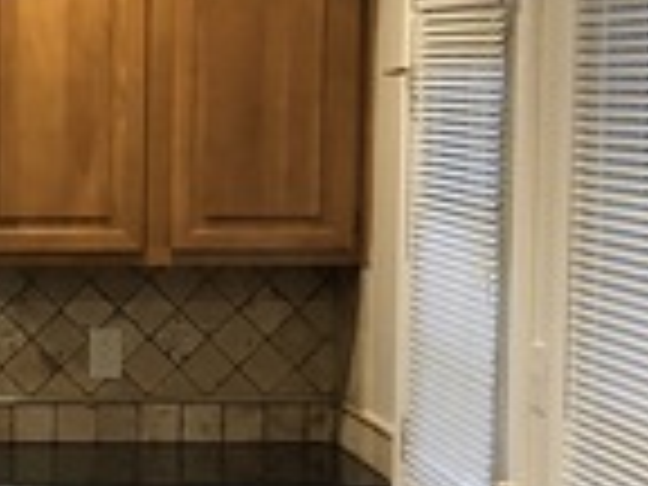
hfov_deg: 14.7
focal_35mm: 130
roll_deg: +0.2
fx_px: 2434
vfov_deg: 11.4
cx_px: -115
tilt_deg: -4.9
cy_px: 292
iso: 64
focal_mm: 3.99
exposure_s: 1/15
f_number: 1.8
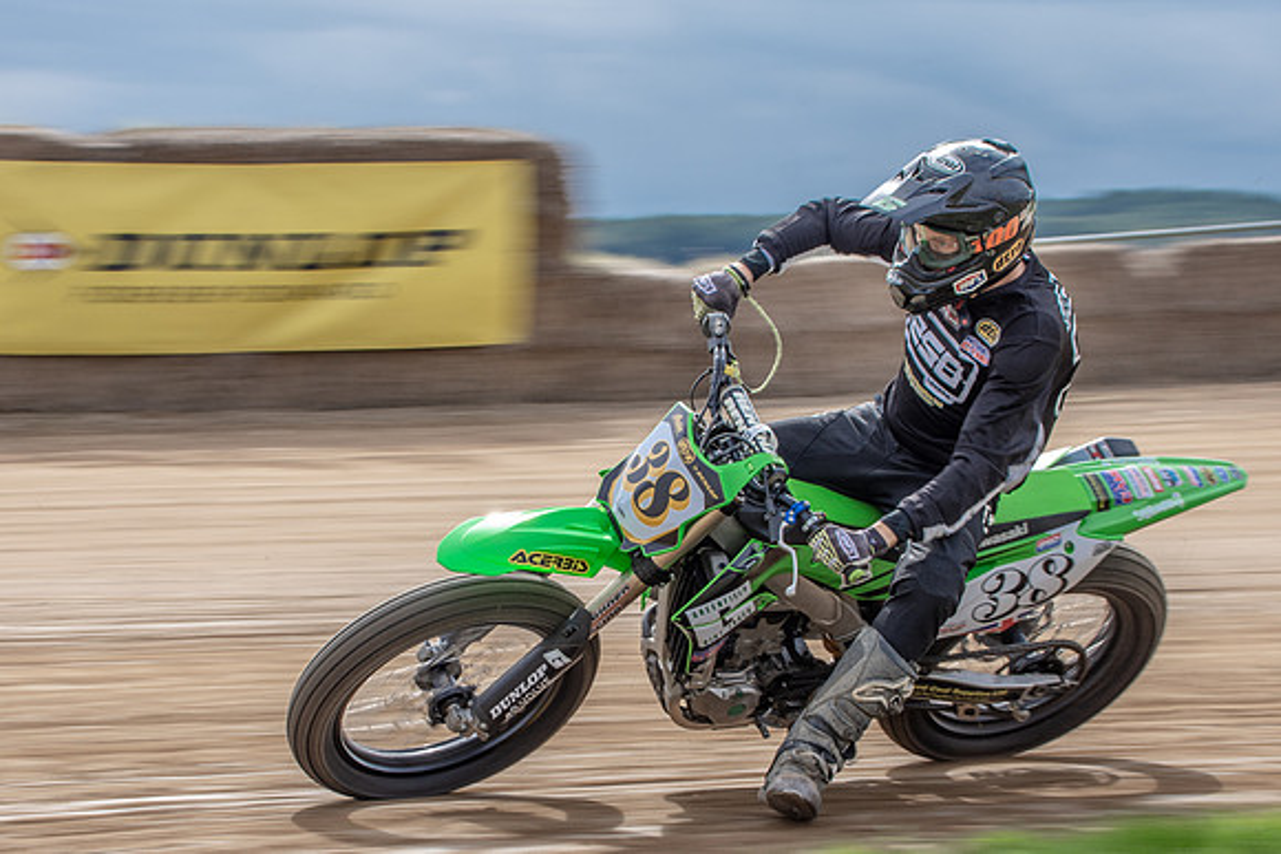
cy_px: 442
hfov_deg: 17.1
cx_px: 540
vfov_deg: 11.5
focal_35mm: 119
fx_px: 4246
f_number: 10
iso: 125
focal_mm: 52
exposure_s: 1/125
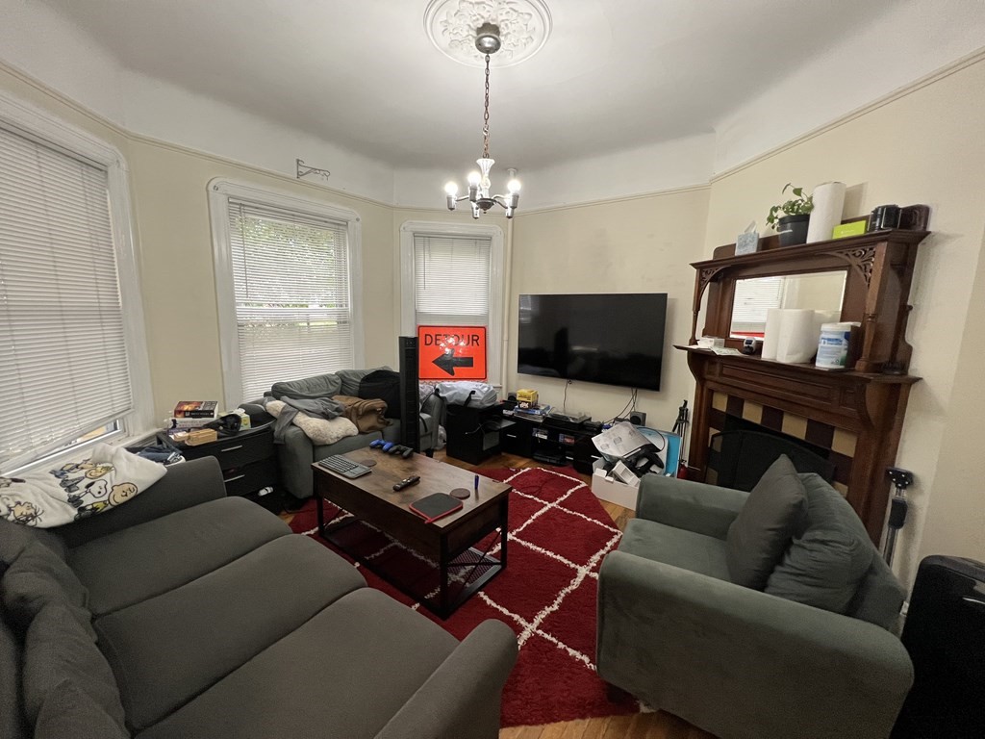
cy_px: 370
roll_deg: -1.2
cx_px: 492
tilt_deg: -8.0
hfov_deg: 106.2
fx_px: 370
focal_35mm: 13
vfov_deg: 89.9
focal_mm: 1.57
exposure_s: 1/60
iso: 250
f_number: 1.8
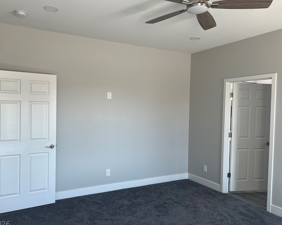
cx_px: 132
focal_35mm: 28
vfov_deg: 51.5
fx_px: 234
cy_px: 112
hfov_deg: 62.2
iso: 50
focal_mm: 5.7
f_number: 1.5
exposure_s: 1/121
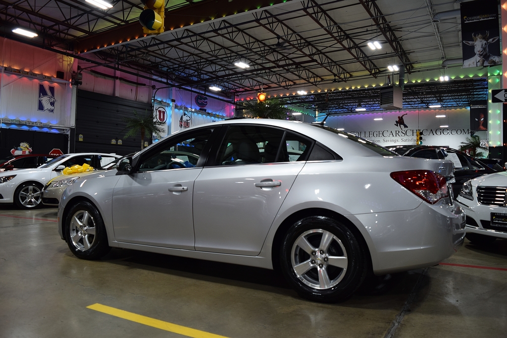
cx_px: 254
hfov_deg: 67.4
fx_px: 380
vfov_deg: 47.9
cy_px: 169
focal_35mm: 27
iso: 400
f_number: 4.5
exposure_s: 1/80
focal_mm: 18
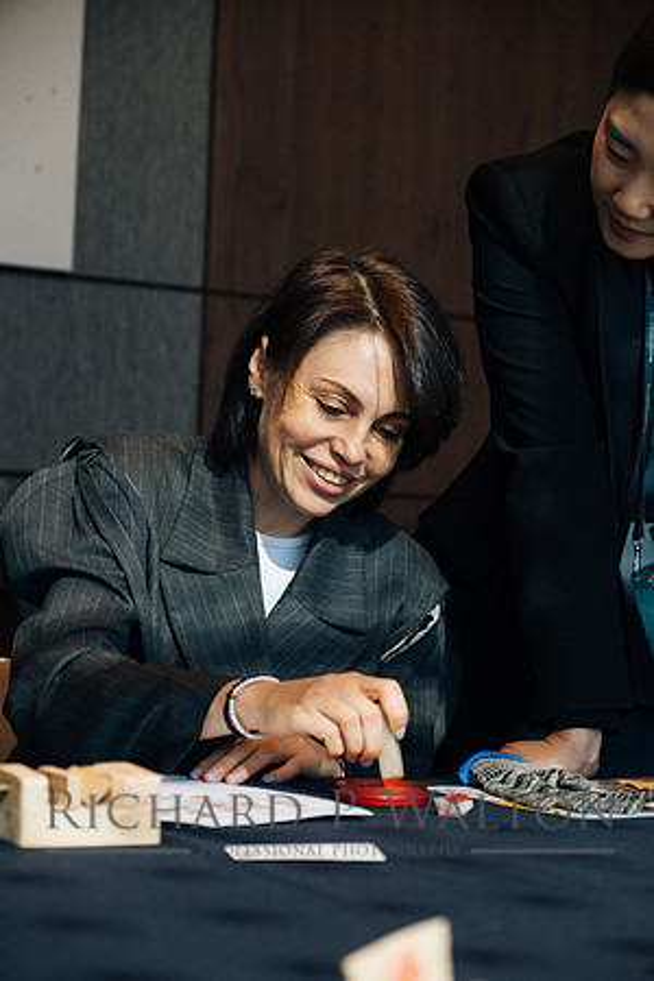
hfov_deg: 16.5
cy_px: 490
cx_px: 327
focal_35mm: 83
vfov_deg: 24.5
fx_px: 2262
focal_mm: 55
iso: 800
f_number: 3.2
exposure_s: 1/500
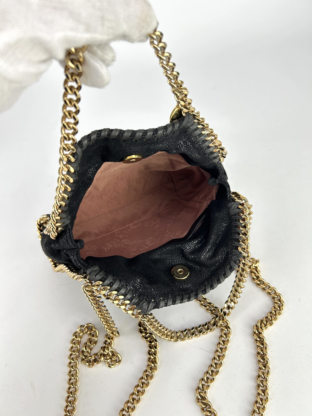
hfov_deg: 53.1
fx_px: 312
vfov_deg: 67.3
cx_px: 156
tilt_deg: -47.0
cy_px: 208
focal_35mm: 26
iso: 40
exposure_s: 1/100
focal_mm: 5.7
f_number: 1.5
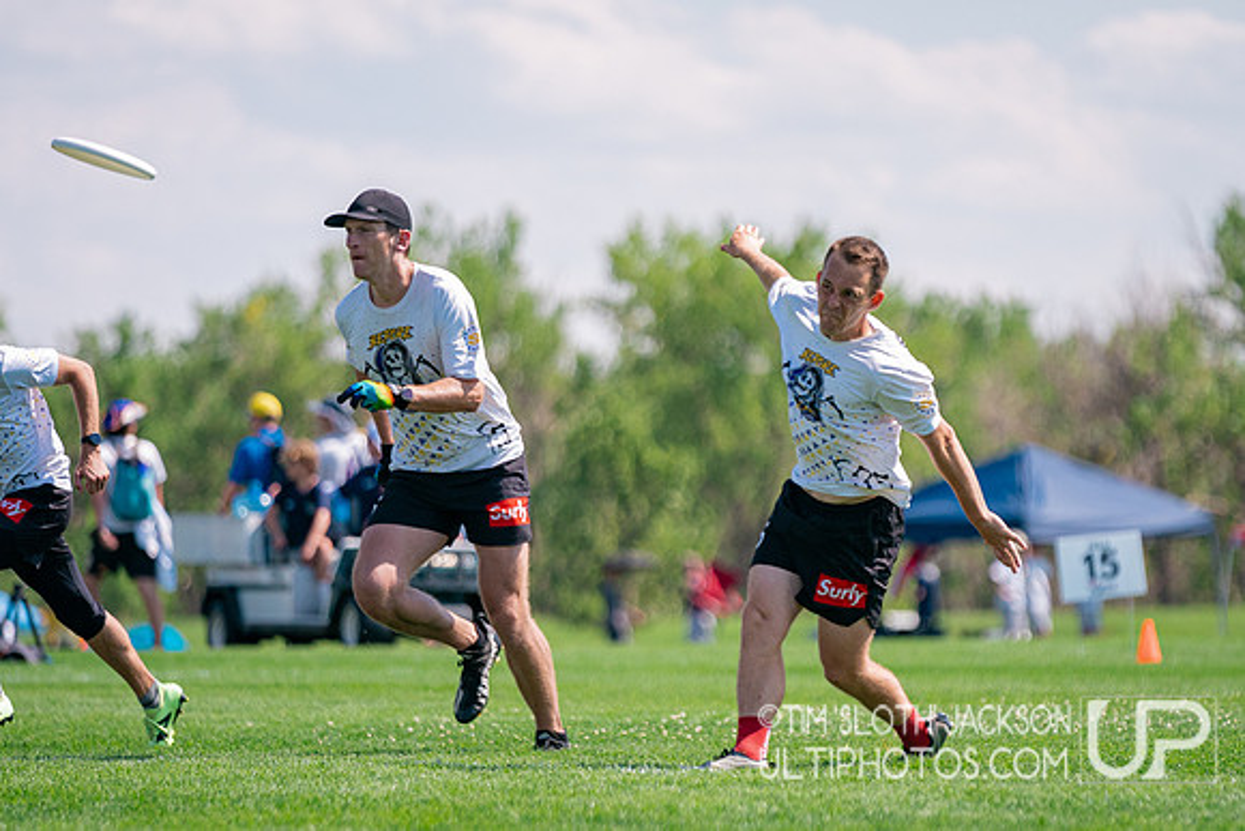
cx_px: 796
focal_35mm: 279
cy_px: 486
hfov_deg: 7.4
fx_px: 9640
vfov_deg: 4.9
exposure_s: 1/8000
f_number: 2.8
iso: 640
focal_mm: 200
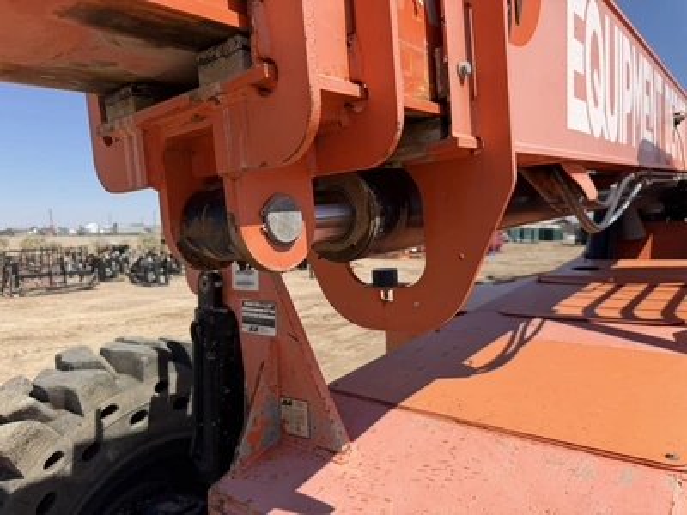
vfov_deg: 56.8
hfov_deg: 71.6
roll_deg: -0.2
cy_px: 258
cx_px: 344
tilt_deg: -5.4
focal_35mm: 24
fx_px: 476
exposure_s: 1/5319
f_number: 1.78
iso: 80
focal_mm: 6.76
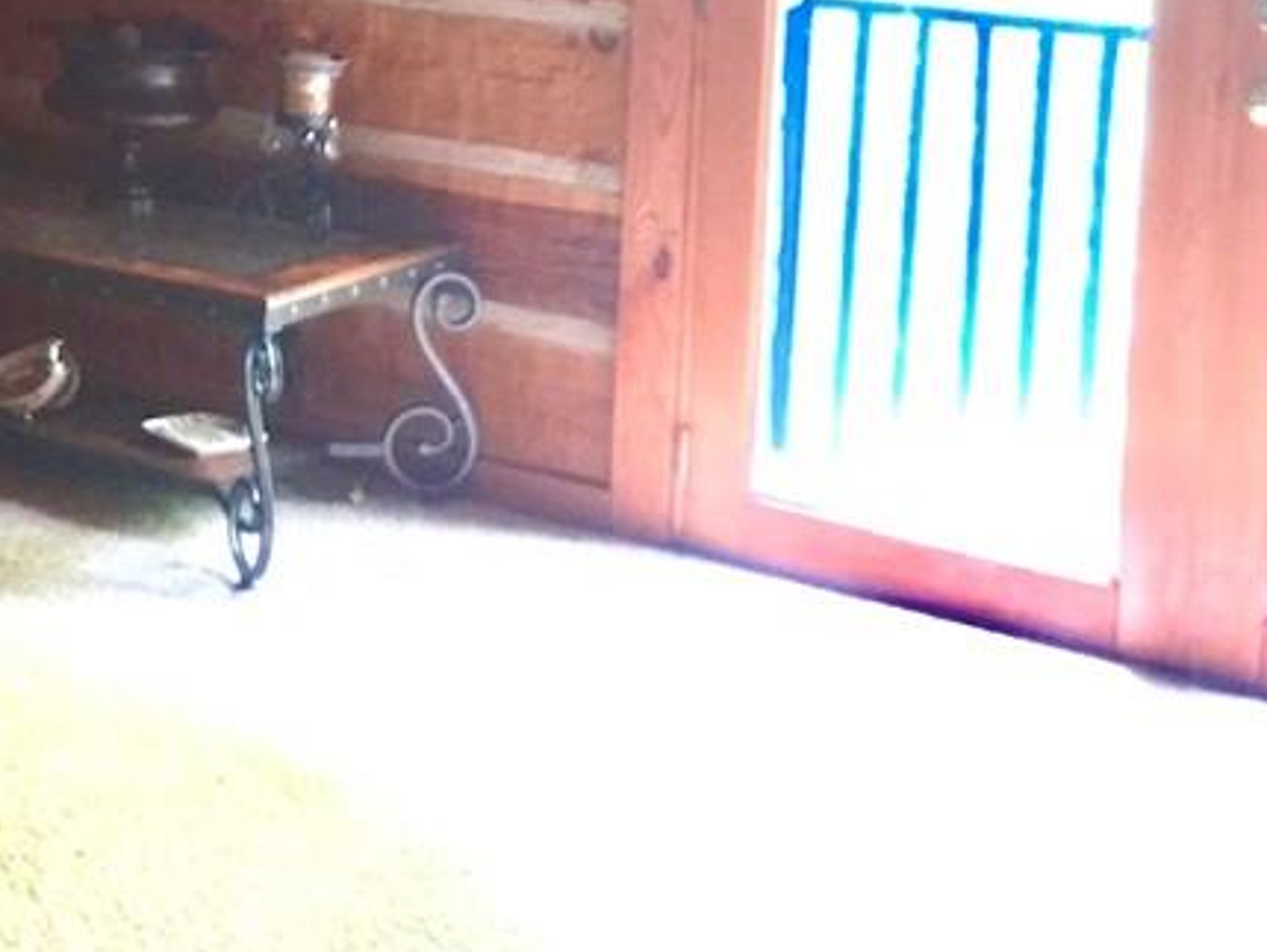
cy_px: -77
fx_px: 2527
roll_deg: -2.0
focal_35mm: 69
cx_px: -165
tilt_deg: -3.6
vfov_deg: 20.4
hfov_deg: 25.8
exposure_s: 1/8
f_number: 2.2
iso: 125
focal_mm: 4.15
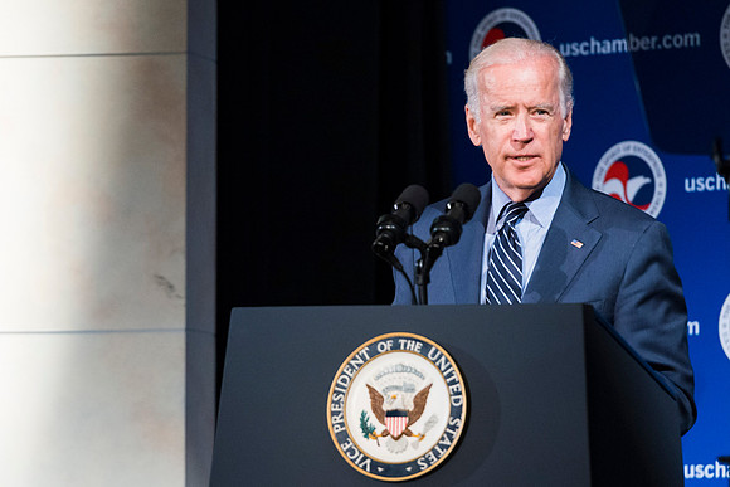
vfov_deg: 4.3
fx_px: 6446
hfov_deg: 6.5
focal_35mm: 318
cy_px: 241
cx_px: 334
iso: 3200
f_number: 3.5
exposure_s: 1/320
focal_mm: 200
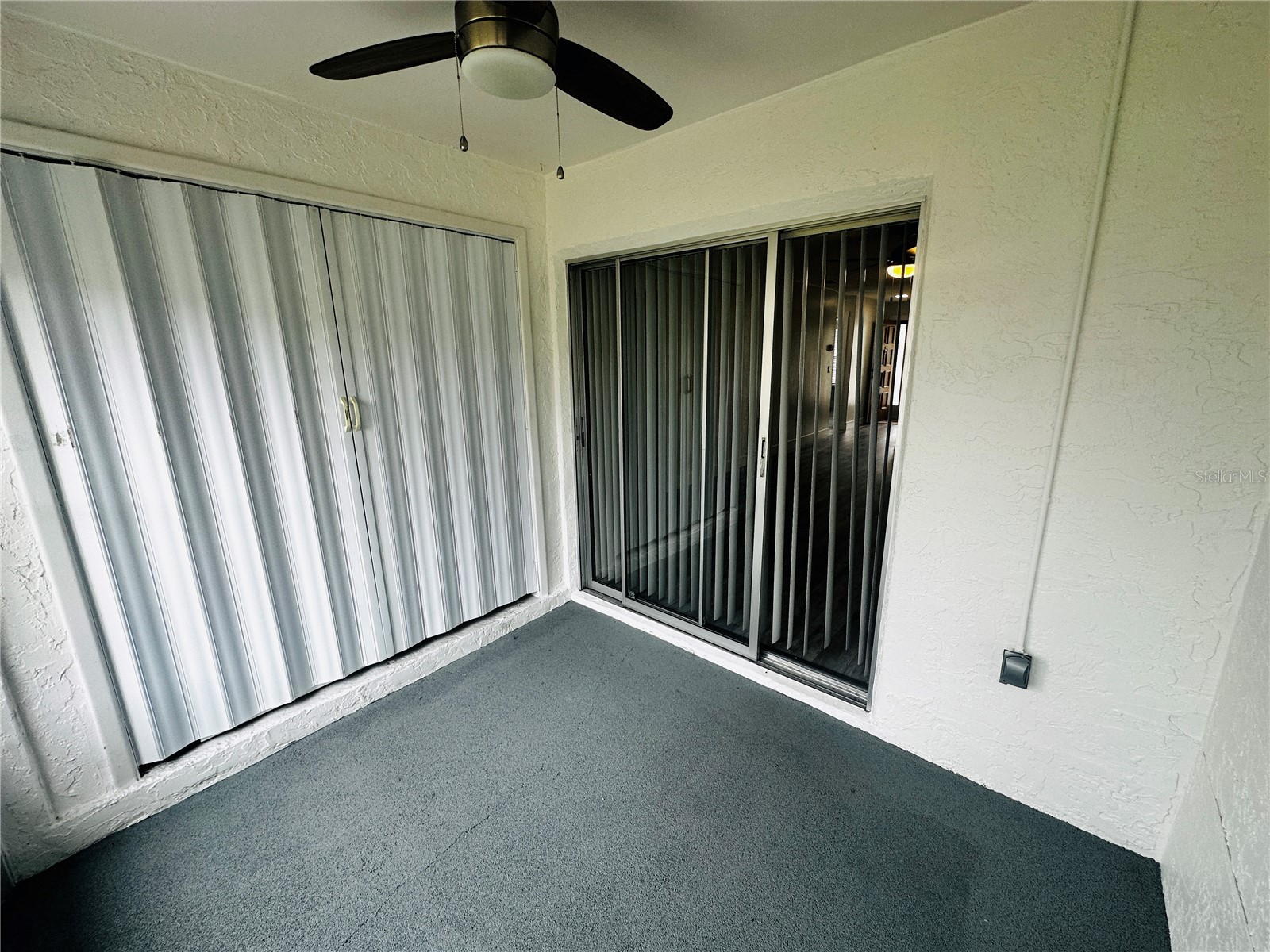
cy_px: 476
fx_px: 514
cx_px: 635
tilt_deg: -13.1
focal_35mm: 14
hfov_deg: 102.1
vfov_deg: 85.7
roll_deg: +0.2
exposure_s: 1/99
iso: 64
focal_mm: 2.22
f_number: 2.2
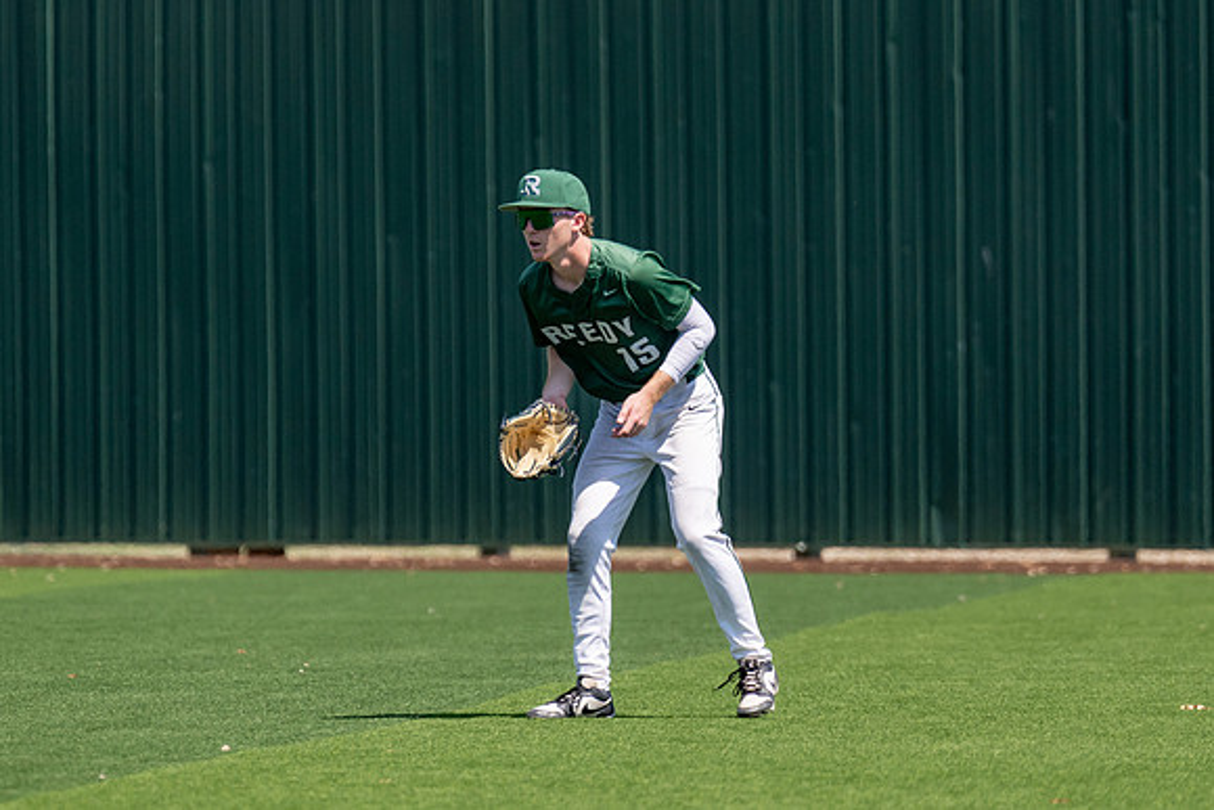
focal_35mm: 493
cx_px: 625
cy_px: 419
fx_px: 16643
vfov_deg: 2.8
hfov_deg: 4.2
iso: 320
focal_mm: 280
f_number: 4
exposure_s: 1/3200
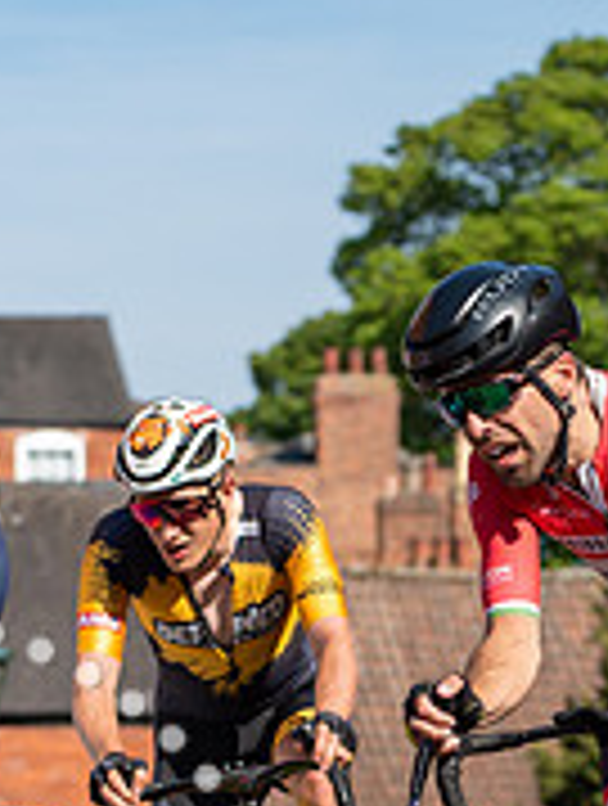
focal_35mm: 227
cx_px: 585
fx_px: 5297
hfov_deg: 6.6
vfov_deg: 8.7
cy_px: 799
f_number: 3.5
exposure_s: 1/1000
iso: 100
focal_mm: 73
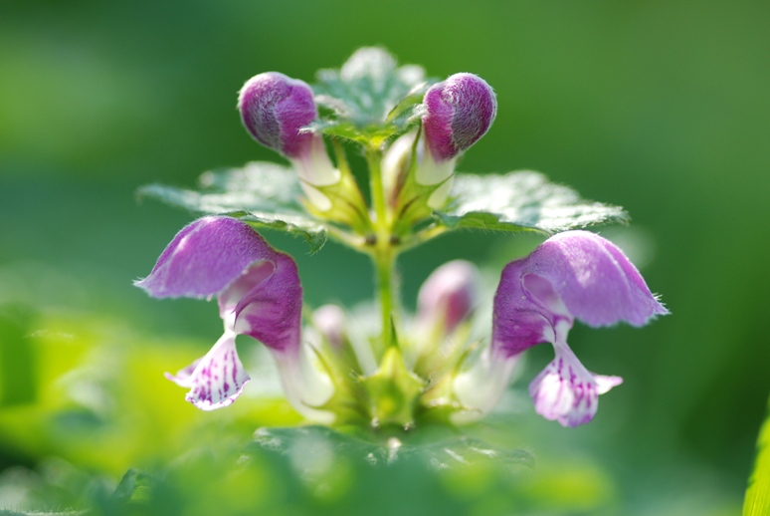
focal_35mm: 158
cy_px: 258
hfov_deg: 13.0
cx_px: 385
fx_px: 3373
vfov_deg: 8.7
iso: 200
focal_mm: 105
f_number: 3.2
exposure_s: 1/160
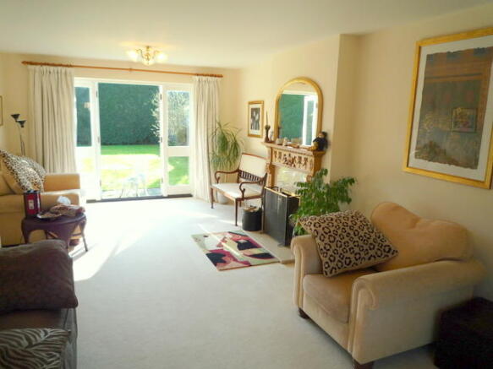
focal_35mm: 25
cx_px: 246
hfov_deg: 69.4
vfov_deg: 54.9
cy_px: 184
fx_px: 356
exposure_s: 1/125
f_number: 2.8
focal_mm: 4.4
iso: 100
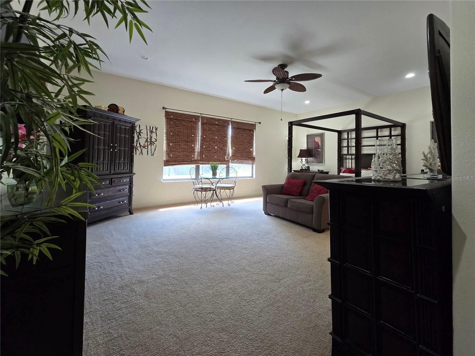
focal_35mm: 13
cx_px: 238
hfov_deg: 106.2
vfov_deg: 89.9
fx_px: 178
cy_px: 178
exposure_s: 1/60.2
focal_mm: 2.2
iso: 200
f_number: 2.2
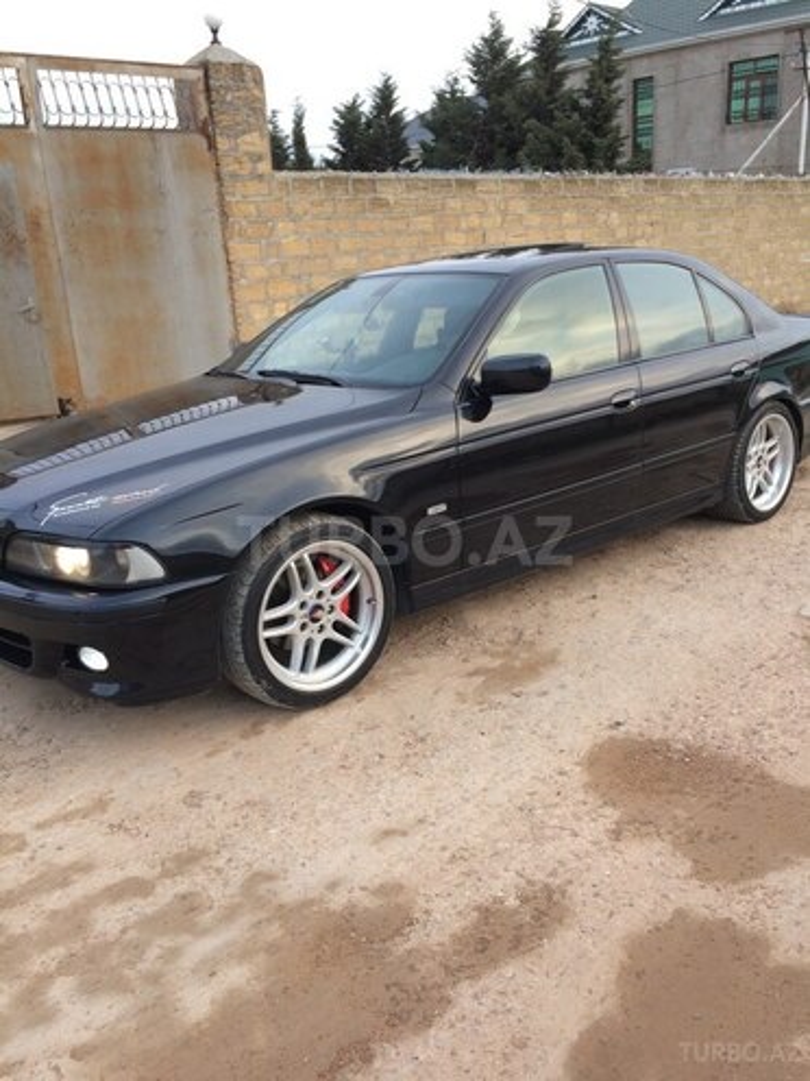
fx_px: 905
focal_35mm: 29
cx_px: 405
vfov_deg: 61.7
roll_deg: +4.9
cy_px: 540
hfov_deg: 48.2
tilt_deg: -19.2
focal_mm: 4.15
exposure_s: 1/50
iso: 32
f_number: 2.2
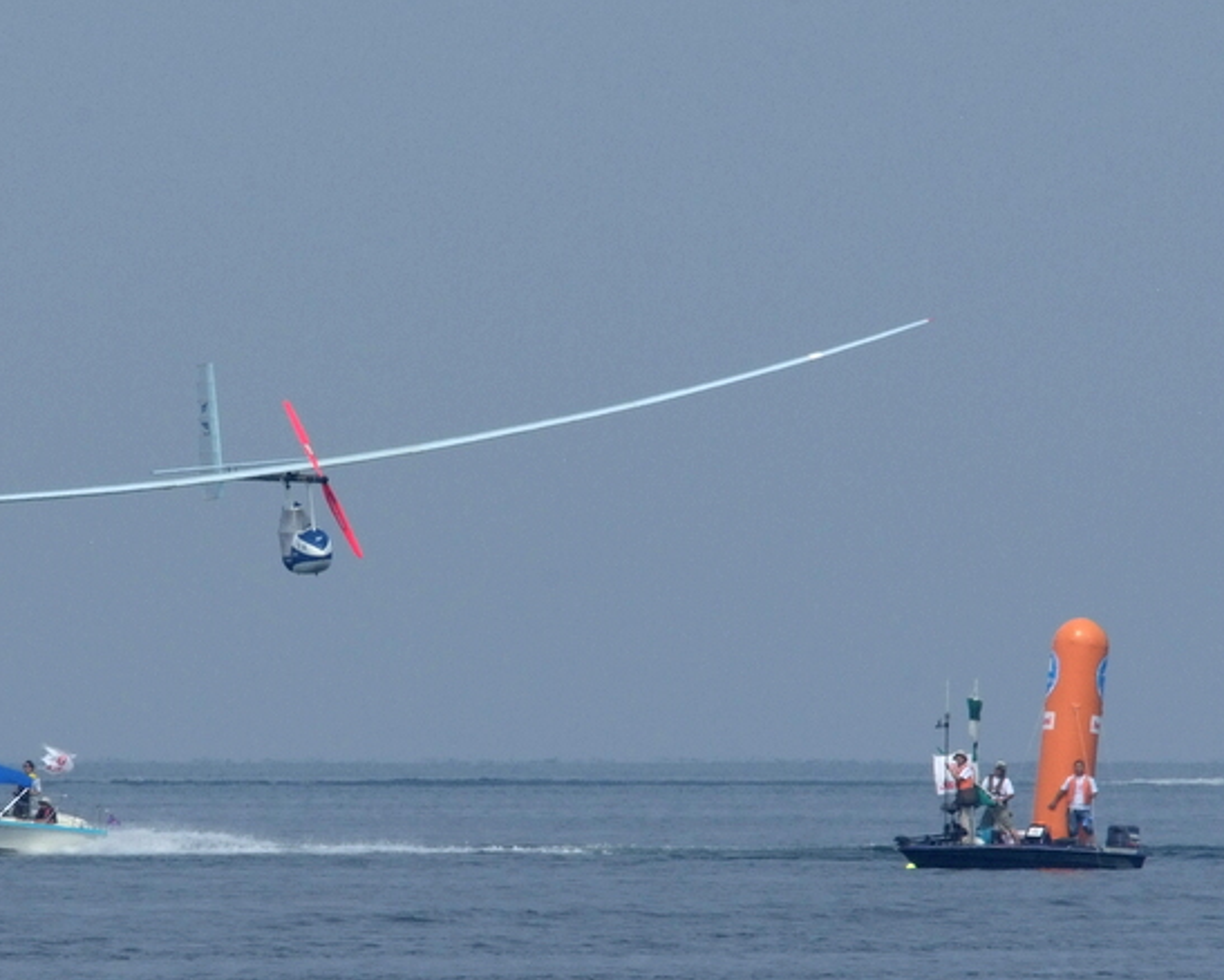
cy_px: 545
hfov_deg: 1.9
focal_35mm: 1031
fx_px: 37362
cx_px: 407
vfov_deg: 1.5
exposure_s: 1/900
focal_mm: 500
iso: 400
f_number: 16
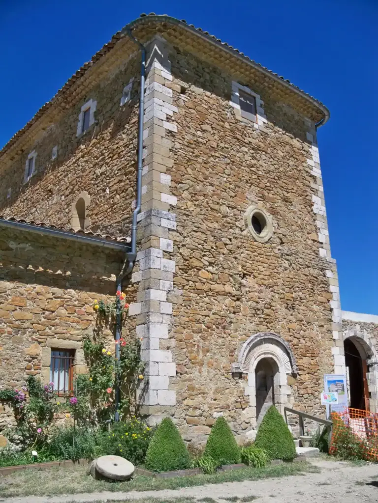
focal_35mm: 35
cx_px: 189
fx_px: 510
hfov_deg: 40.7
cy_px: 252
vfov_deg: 52.6
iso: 80
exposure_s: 1/1000
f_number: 3.5
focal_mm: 6.2
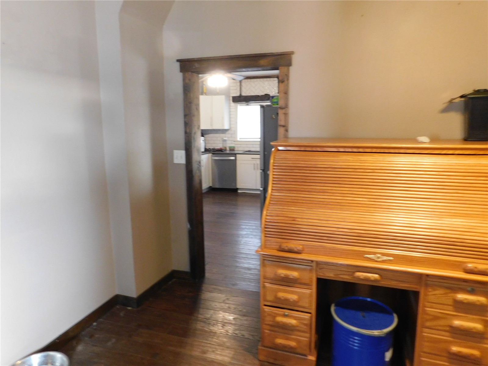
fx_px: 324
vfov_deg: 58.9
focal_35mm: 23
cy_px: 183
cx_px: 244
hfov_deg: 73.9
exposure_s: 1/8
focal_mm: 4
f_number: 3
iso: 400
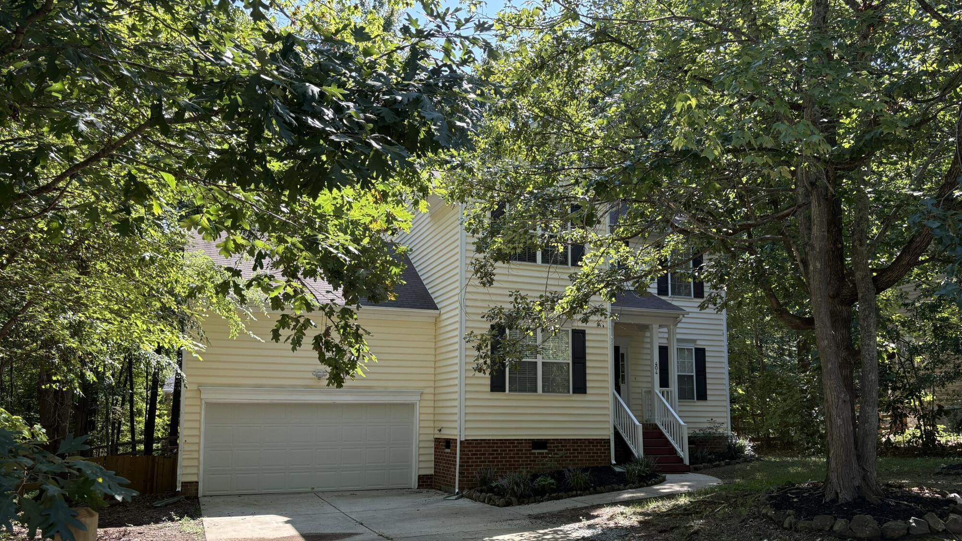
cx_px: 492
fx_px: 740
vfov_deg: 39.9
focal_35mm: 29
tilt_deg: +7.7
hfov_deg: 66.1
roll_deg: -0.2
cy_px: 333
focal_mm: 5.96
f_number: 1.6
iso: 64
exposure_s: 1/660
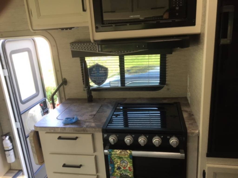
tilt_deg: -18.4
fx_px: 199
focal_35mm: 29
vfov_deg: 48.2
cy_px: 89
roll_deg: -2.3
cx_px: 119
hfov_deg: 61.7
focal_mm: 4.15
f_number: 2.2
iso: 25
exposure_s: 1/30
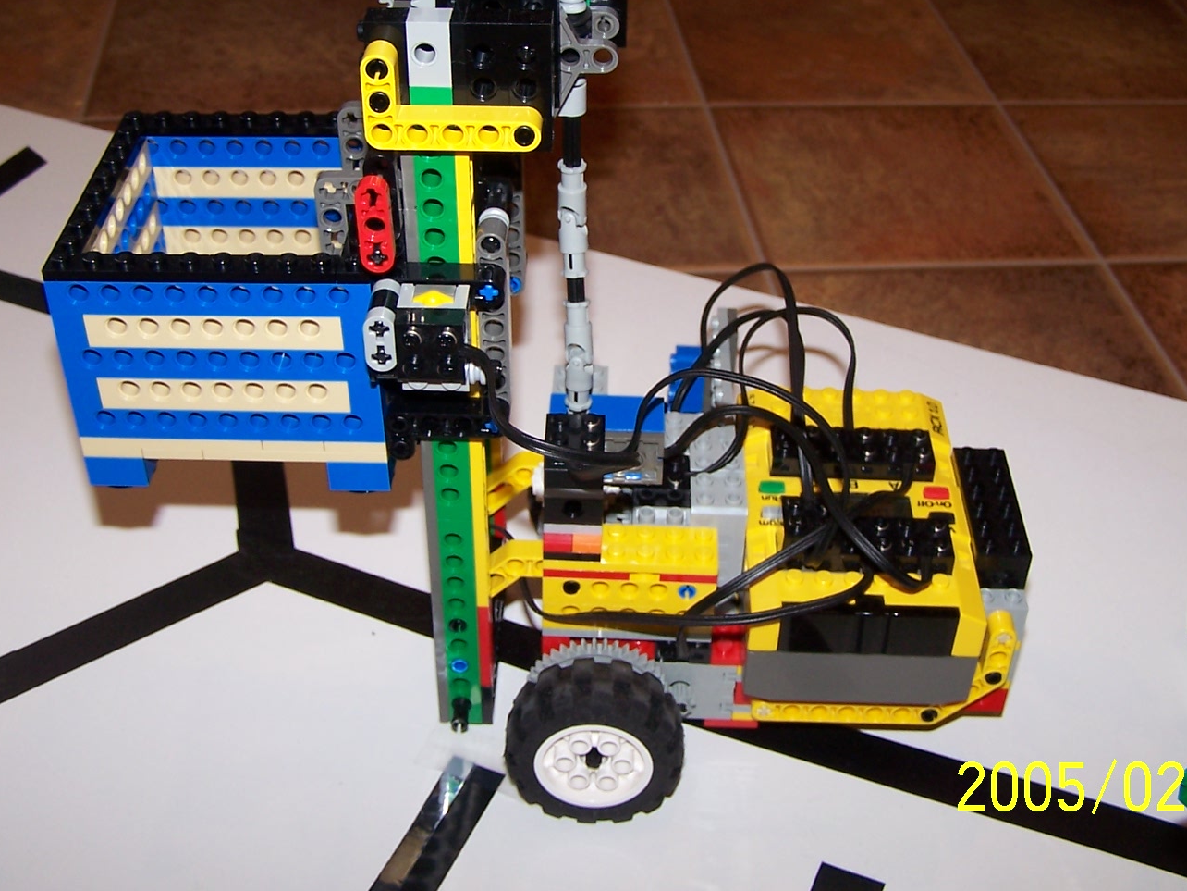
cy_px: 356
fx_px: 1680
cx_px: 611
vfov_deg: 29.6
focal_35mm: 49
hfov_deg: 38.9
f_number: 2.8
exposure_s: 1/60
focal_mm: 6.3
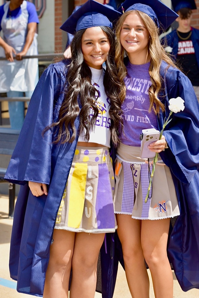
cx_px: 100
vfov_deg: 16.1
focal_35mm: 128
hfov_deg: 10.8
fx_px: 1057
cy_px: 149
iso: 200
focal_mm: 85
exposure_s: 1/500
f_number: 5.6
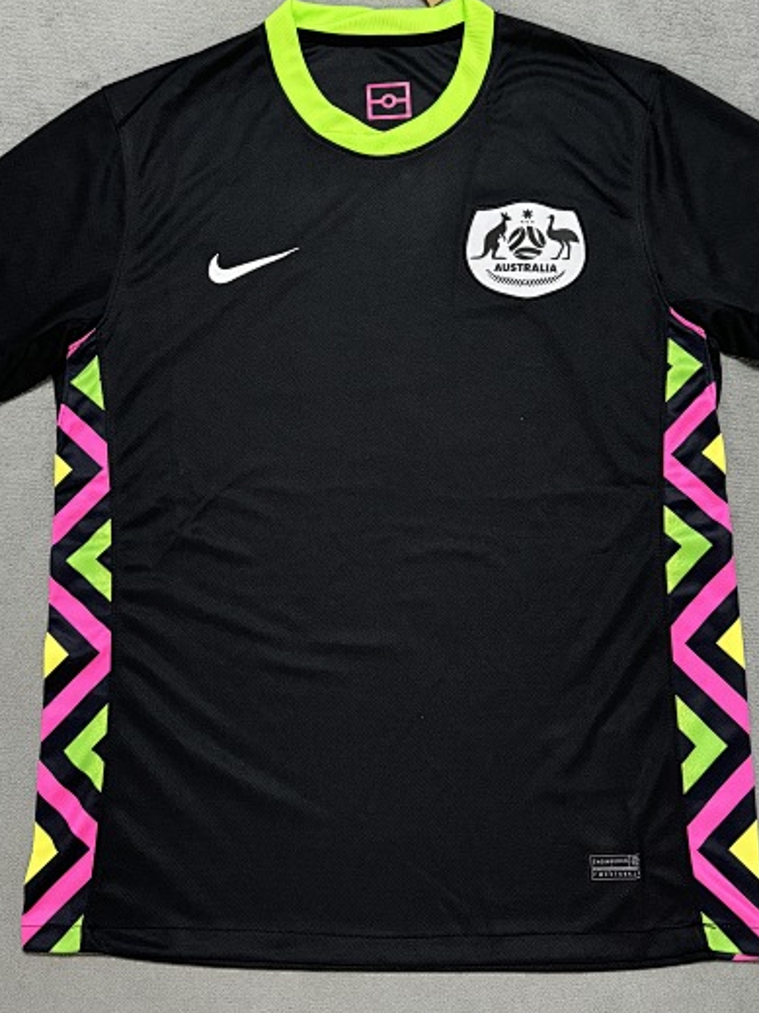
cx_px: 388
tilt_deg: -80.0
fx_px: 1082
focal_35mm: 37
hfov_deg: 38.6
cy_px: 388
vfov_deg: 49.7
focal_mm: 6.76
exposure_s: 1/60
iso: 640
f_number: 1.78
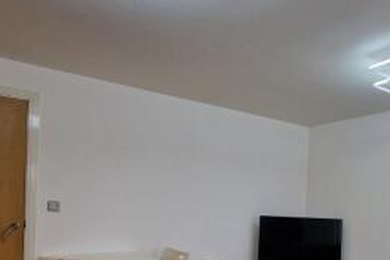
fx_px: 325
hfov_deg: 59.5
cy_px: 207
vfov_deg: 41.7
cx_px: 280
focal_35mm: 30
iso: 50
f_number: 2.2
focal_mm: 2.2
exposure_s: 1/100
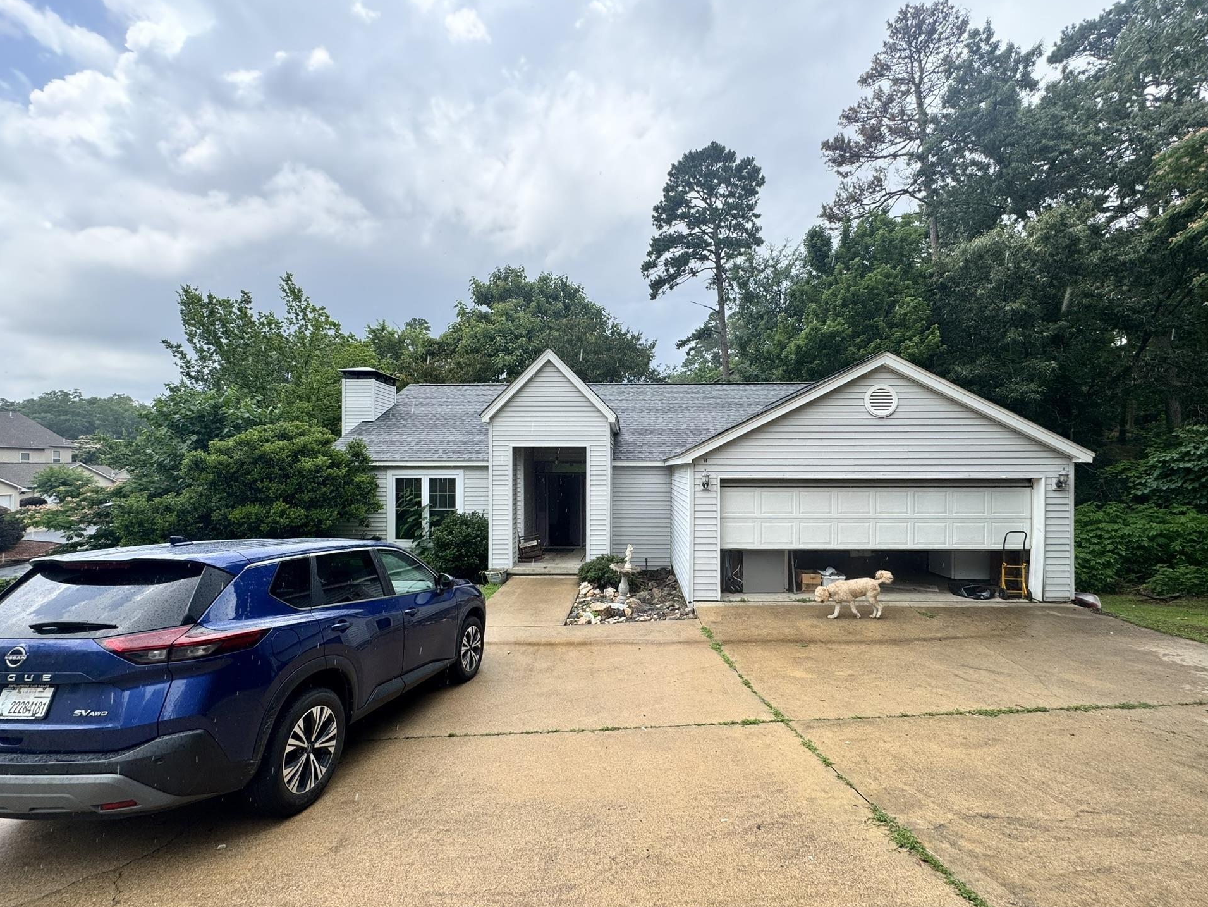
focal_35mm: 15
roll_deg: -0.2
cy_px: 468
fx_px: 524
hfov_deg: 98.1
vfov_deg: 81.7
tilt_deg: -0.5
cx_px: 626
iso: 50
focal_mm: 2.22
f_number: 2.2
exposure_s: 1/669
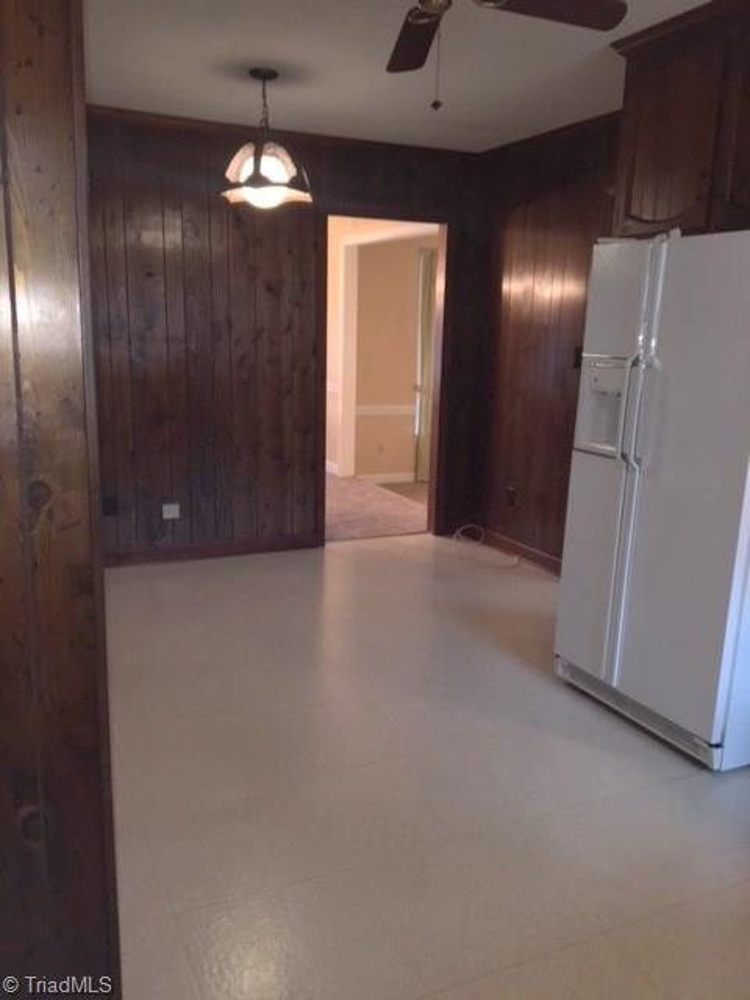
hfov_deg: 48.2
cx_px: 375
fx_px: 838
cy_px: 500
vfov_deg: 61.7
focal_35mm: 29
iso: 40
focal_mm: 4.15
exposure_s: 1/16
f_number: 2.2
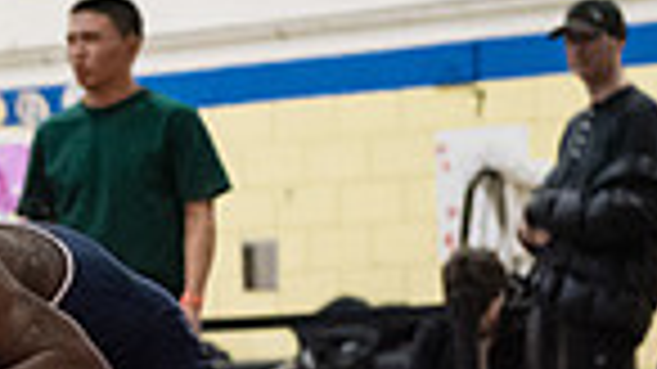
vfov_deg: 4.2
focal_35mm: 291
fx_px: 5068
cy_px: 484
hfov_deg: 7.2
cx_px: -549
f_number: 3.2
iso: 8000
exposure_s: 1/500
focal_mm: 70
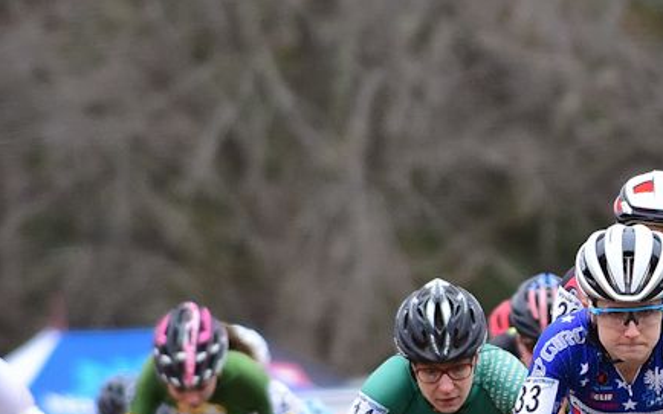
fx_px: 10206
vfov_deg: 2.3
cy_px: 391
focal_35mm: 565
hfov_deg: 3.7
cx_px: 472
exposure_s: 1/1000
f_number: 2.8
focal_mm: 200
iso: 1000
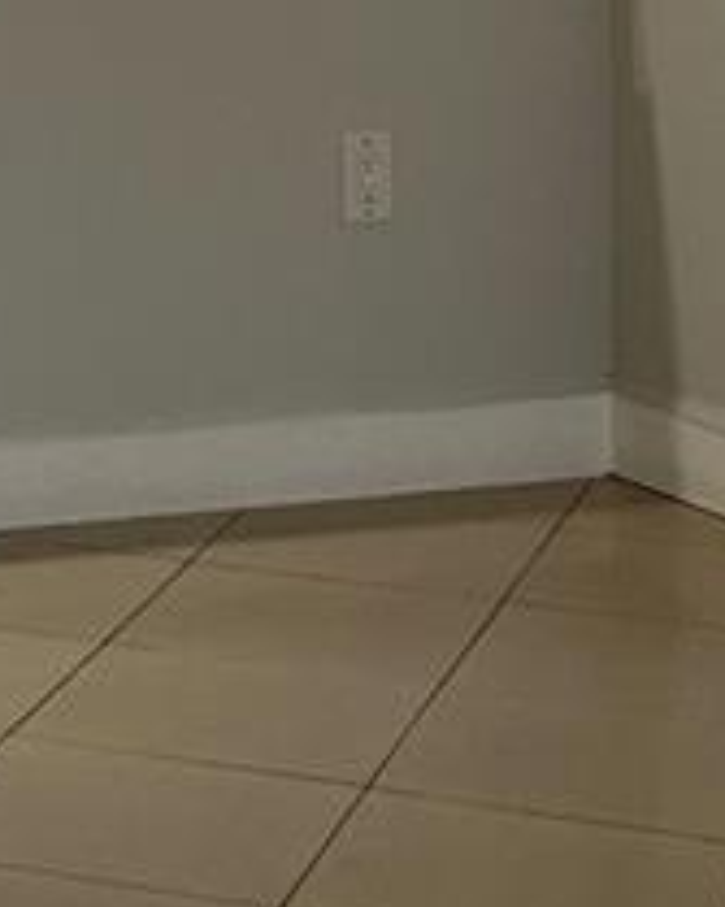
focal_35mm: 146
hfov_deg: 10.1
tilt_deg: -0.4
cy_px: -634
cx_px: -469
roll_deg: -0.7
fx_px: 3919
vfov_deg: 12.3
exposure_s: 1/60
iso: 160
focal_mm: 5.7
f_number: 1.5
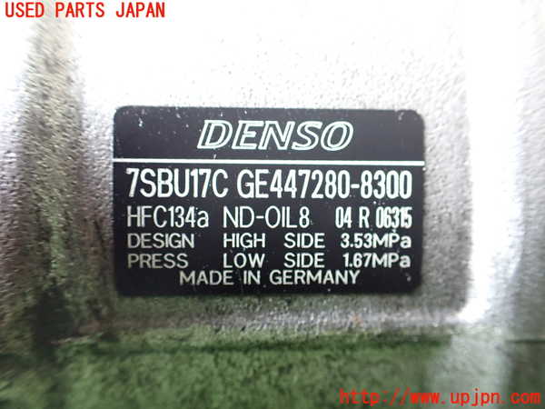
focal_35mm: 30
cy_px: 204
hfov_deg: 60.0
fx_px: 472
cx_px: 272
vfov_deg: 46.8
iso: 800
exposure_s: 1/50
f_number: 2.3
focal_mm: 5.4
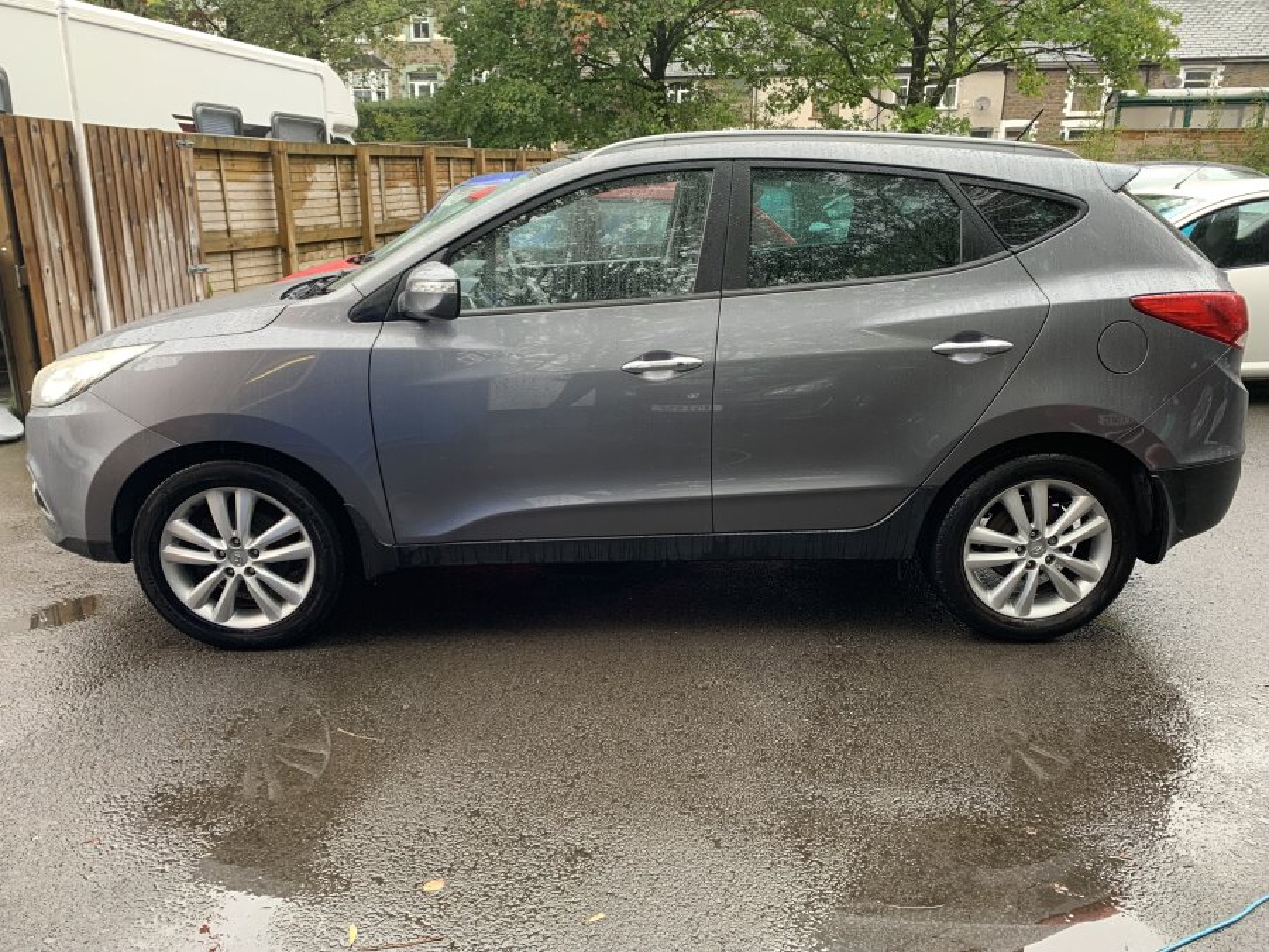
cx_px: 634
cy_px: 476
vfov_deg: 53.1
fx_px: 953
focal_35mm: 26
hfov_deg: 67.3
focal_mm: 4.25
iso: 80
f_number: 1.8
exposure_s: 1/121
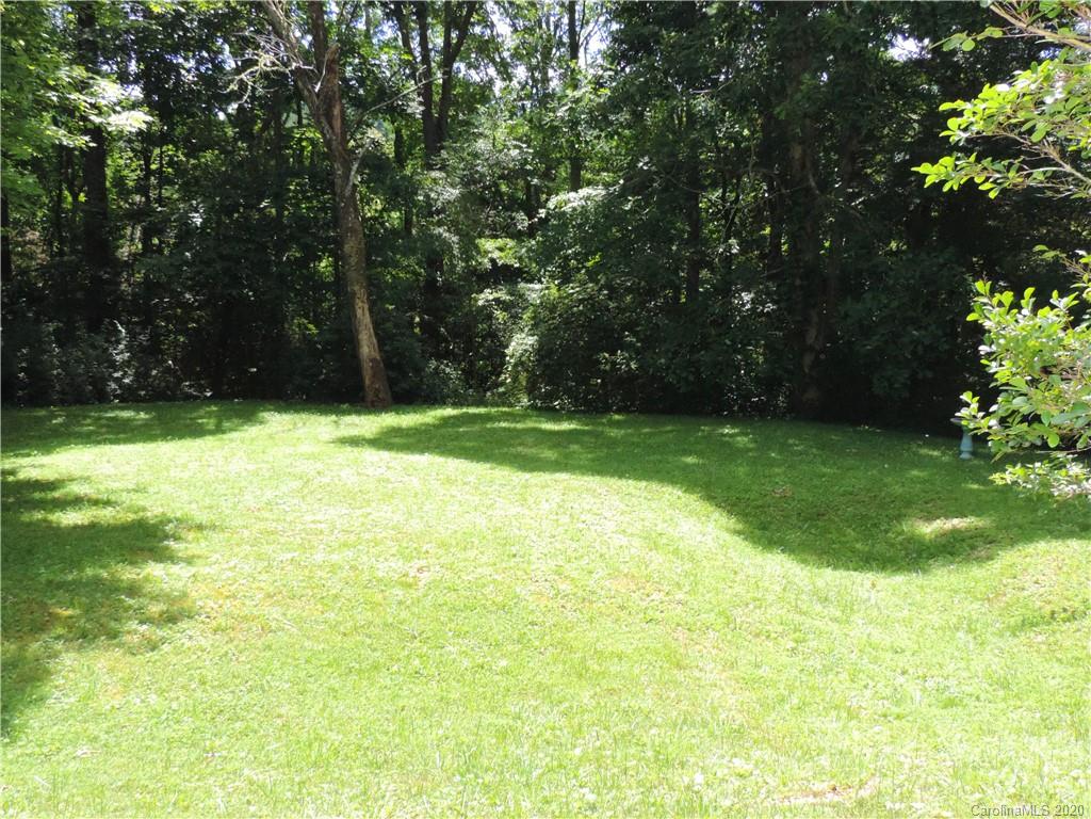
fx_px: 1261
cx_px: 546
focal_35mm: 40
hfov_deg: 46.8
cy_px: 410
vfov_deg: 36.0
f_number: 3.3
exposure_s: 1/1600
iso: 800
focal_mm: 7.1
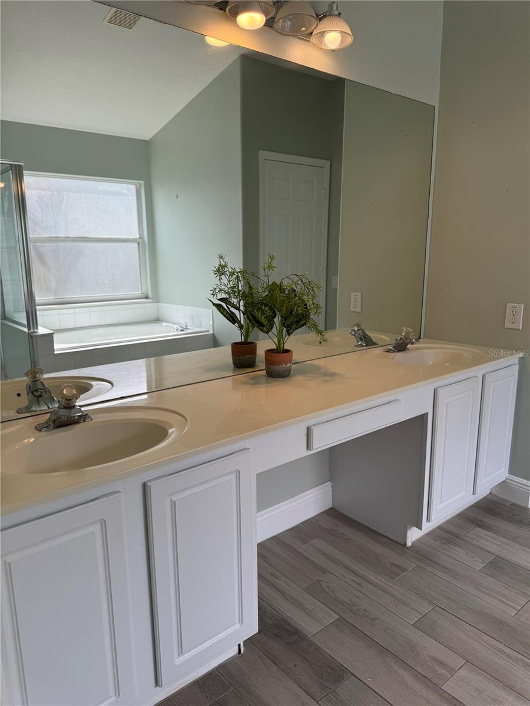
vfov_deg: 71.6
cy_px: 353
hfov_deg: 56.8
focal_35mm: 24
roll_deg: +1.0
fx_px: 490
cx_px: 265
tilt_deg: -10.9
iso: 80
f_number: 1.78
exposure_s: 1/832
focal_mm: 6.76
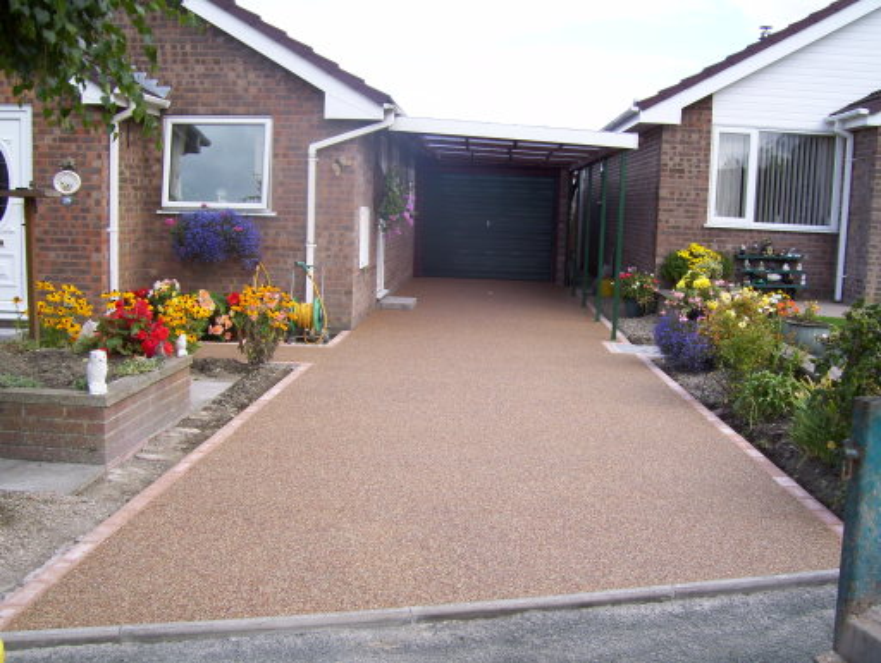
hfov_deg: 51.3
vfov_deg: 39.7
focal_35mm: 36
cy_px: 332
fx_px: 917
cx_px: 440
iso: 80
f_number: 4.8
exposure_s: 1/200
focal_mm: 6
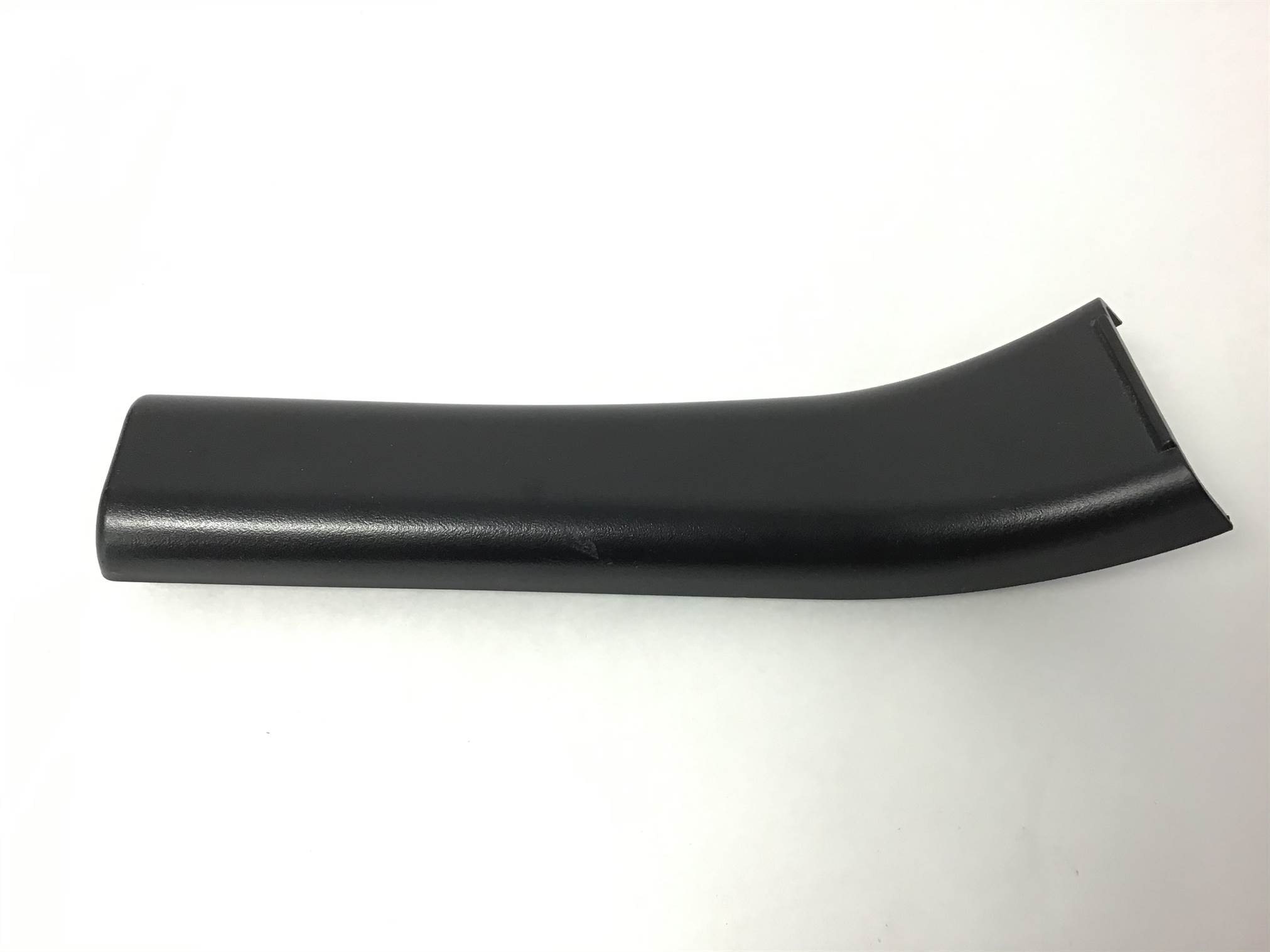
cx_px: 635
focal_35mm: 31
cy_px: 476
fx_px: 1137
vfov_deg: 45.4
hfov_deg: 58.4
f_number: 2.4
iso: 64
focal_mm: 3.3
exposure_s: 1/33
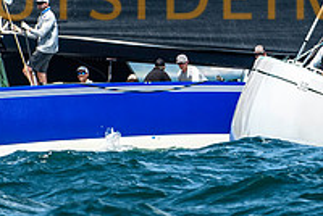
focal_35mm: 1476
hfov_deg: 1.4
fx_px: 13262
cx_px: 278
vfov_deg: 0.9
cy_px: -14
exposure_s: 1/1600
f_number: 5.6
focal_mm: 340
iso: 400
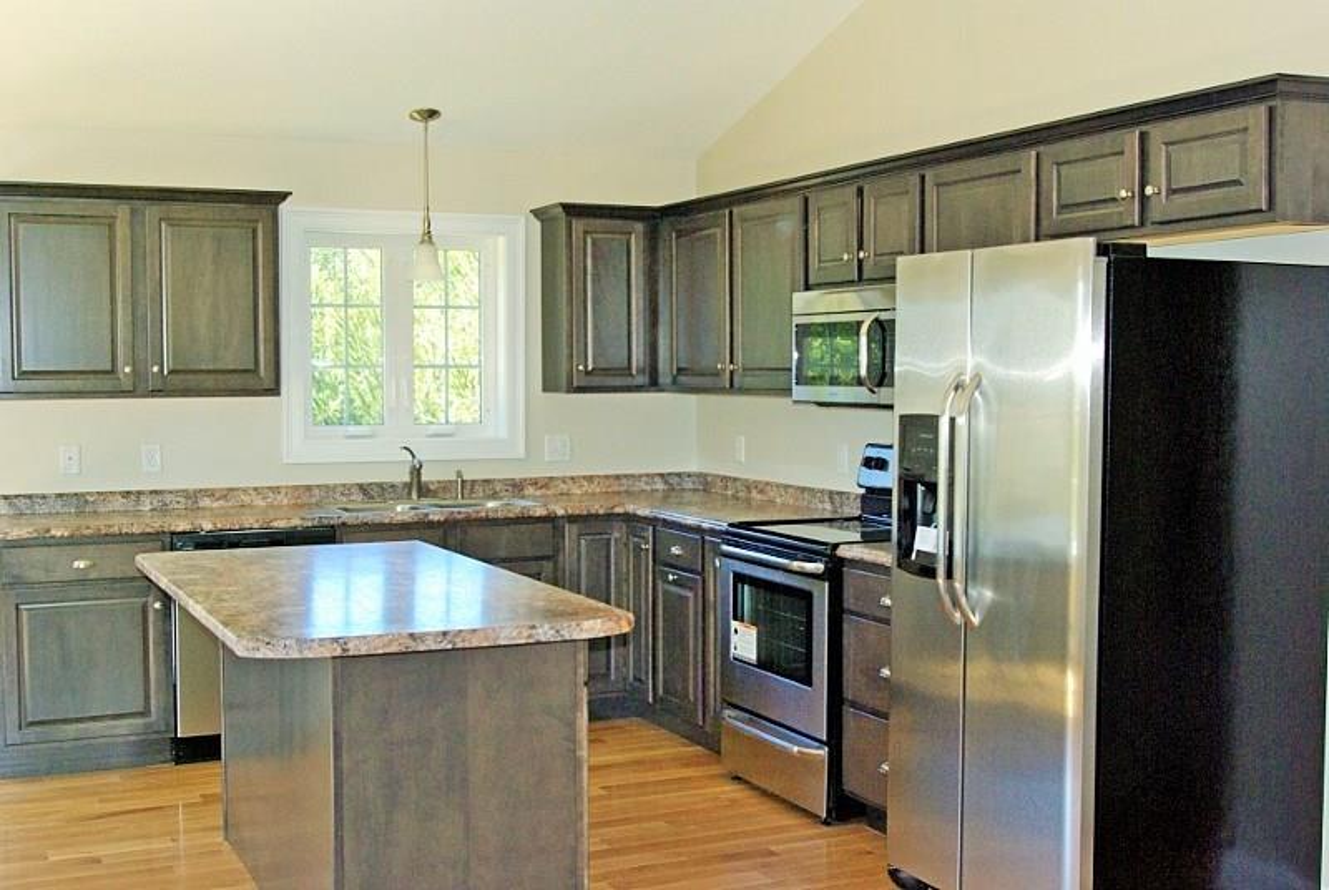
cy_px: 445
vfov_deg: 29.0
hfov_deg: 42.3
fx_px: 1719
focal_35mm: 46
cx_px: 664
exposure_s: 1/125
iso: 800
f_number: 8
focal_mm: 31
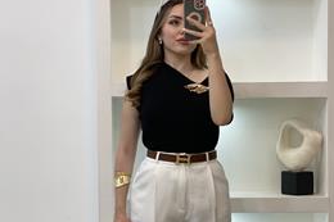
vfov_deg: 15.7
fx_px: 797
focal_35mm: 86
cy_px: 191
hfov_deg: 23.7
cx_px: 177
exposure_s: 1/100
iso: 80
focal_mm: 6
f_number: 2
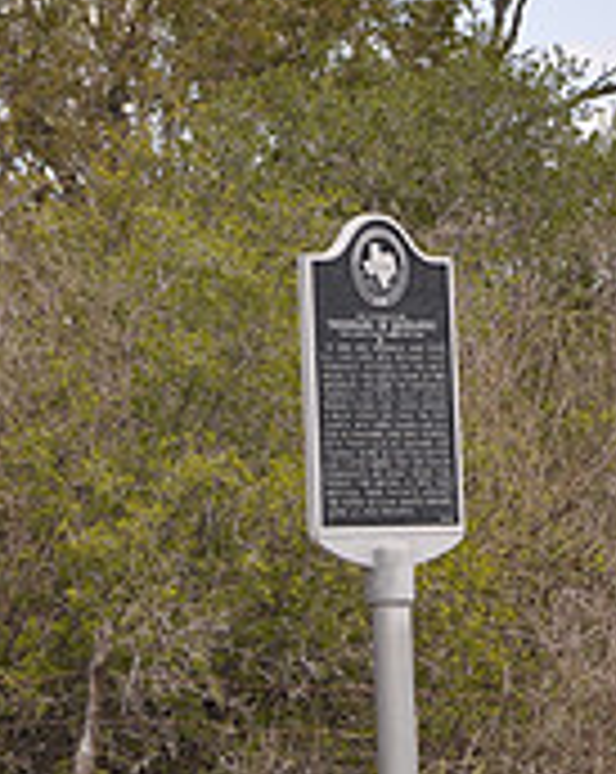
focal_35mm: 247
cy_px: 398
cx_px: 315
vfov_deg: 7.8
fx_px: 5644
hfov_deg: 6.2
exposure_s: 1/200
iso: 250
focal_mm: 52
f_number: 5
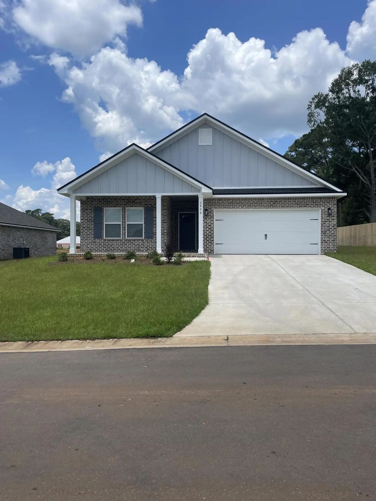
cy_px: 250
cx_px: 188
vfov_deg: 67.3
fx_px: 376
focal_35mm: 26
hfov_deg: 53.1
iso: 32
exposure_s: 1/5051
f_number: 1.6
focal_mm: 4.2
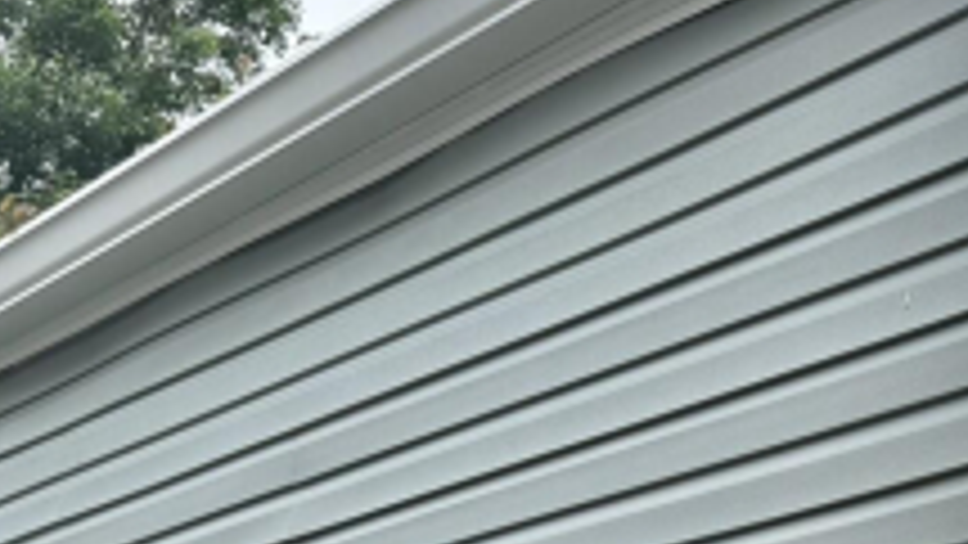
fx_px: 2079
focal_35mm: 81
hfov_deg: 23.4
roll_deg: -0.2
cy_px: 1007
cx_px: 1227
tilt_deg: +3.8
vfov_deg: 13.3
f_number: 1.78
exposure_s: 1/1869
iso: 80
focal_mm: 6.76
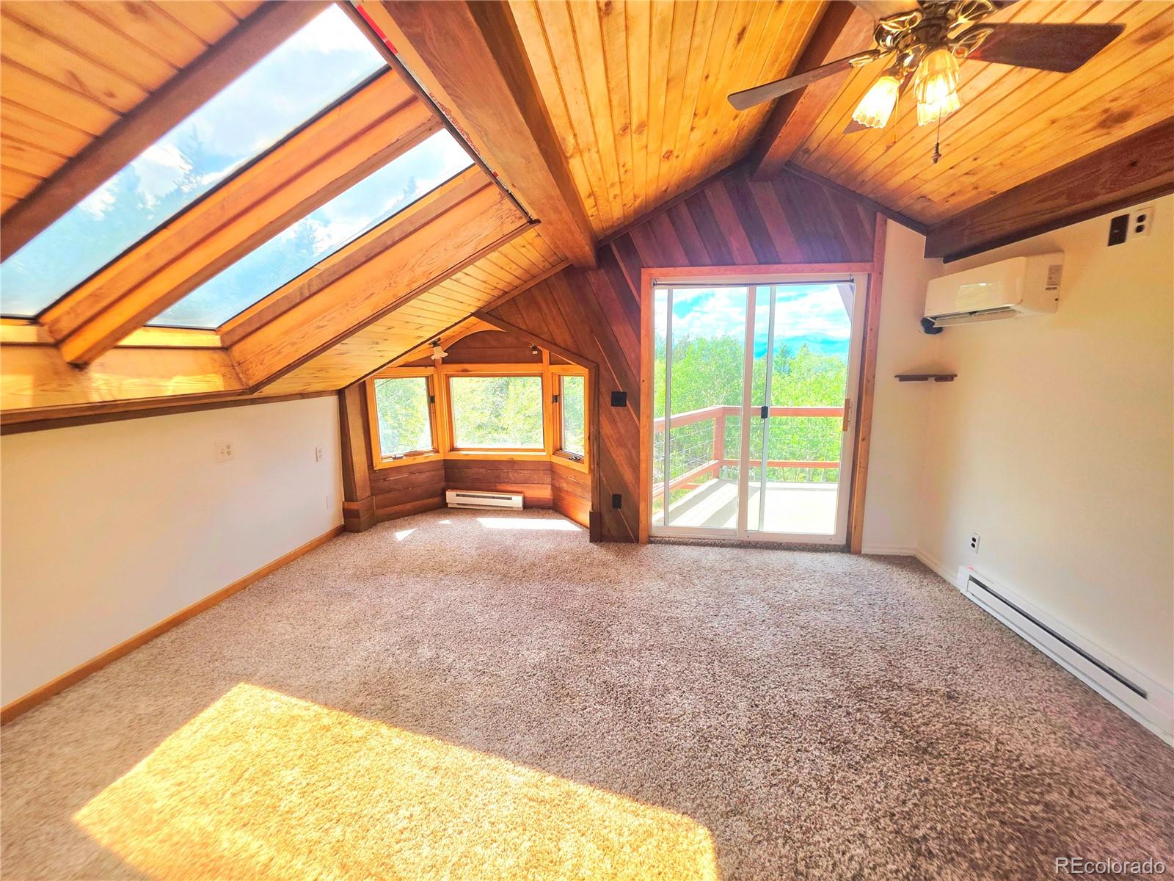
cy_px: 440
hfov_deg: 106.2
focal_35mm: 13
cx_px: 587
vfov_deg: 89.9
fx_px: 441
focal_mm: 2.2
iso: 40
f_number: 1.9
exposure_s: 1/455
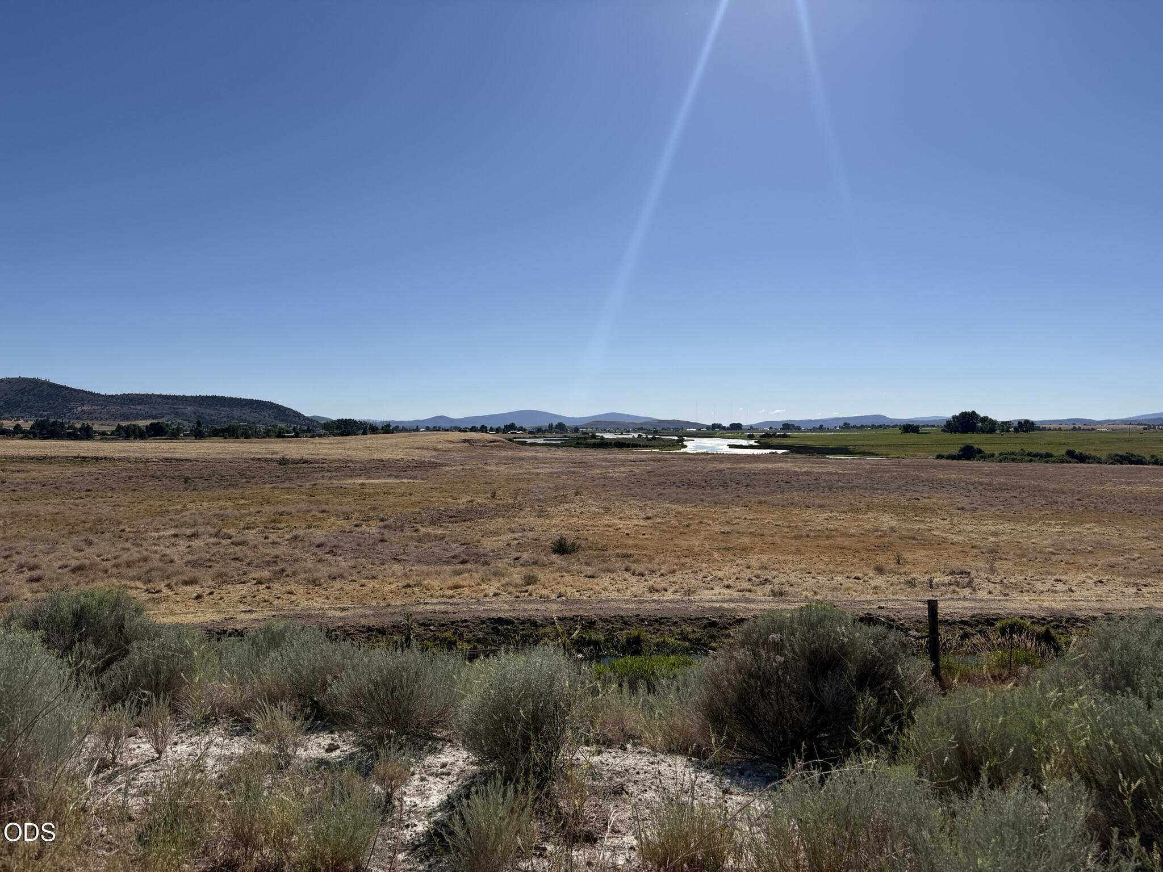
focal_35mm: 24
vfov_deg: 56.8
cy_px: 436
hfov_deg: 71.6
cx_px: 582
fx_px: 806
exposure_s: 1/10309
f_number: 1.78
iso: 80
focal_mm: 6.76
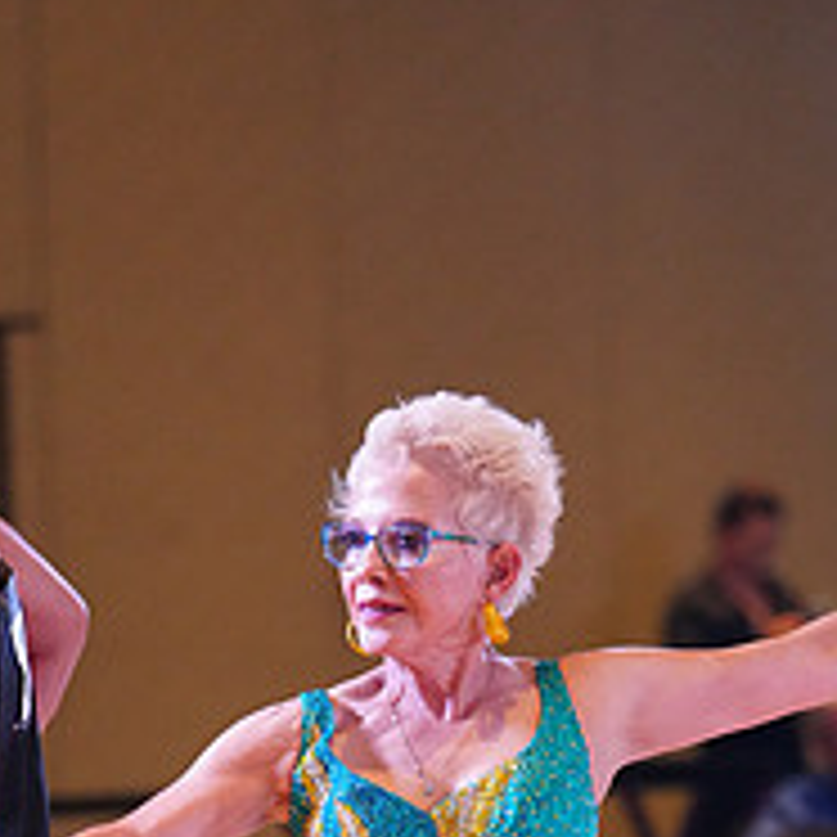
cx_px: 308
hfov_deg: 5.6
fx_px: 8617
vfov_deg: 5.5
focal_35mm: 315
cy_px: 1107
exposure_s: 1/400
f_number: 2.8
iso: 5000
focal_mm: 119
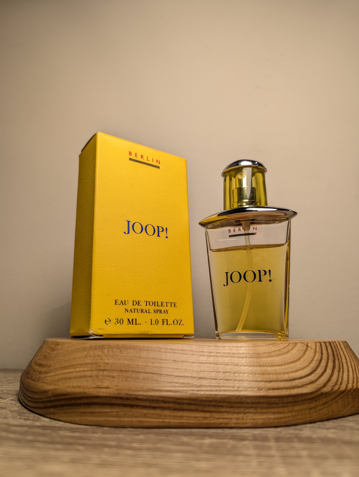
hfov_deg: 56.9
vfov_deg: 71.5
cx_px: 180
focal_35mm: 24
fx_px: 331
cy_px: 238
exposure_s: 1/94.2
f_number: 1.85
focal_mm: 6.81
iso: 47
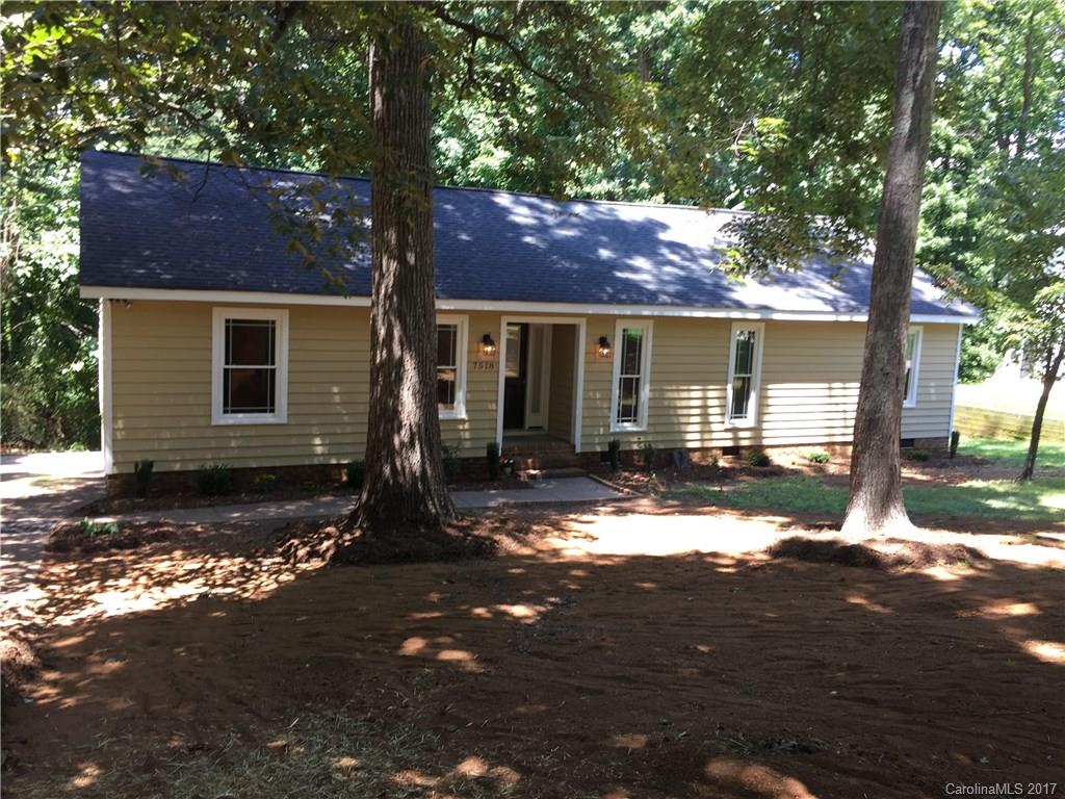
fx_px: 892
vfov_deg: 48.2
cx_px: 532
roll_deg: -2.9
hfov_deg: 61.7
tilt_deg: -9.4
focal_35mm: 29
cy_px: 400
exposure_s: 1/120
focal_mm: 4.15
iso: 32
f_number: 2.2
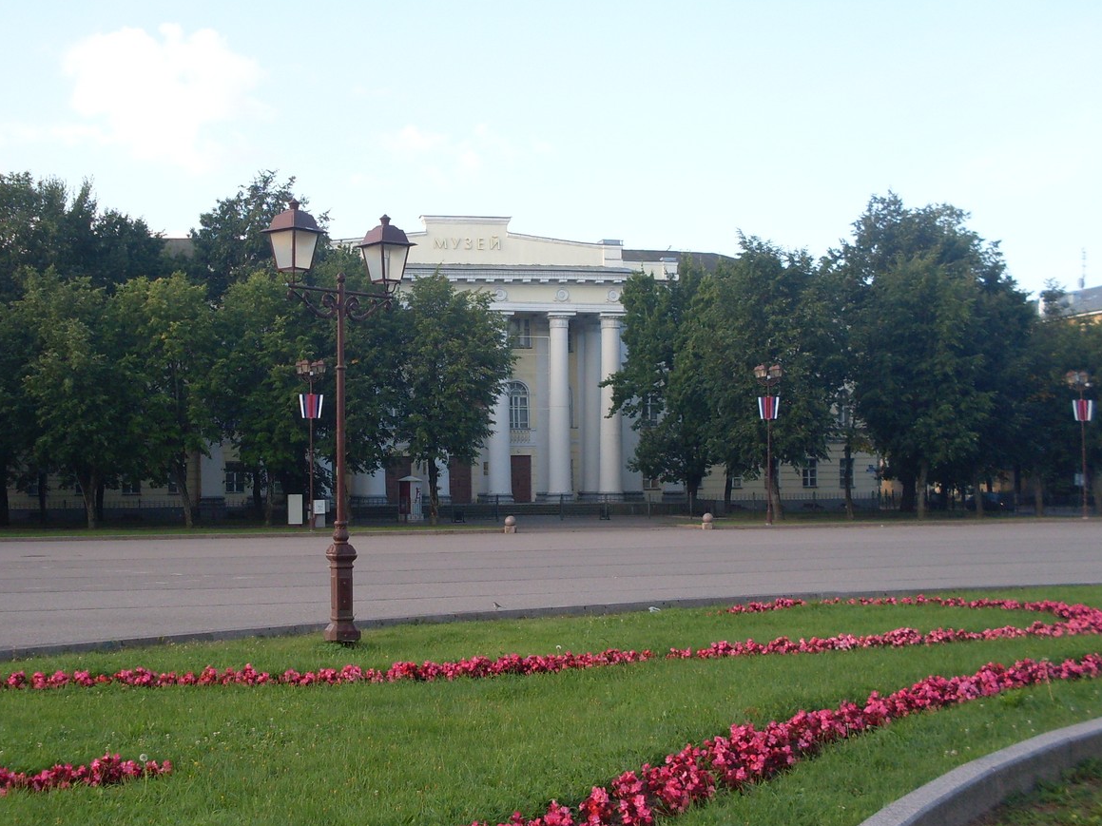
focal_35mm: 47
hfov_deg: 40.3
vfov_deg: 30.8
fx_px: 1496
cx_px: 449
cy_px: 467
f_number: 2.8
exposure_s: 1/350
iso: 80
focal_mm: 6.3
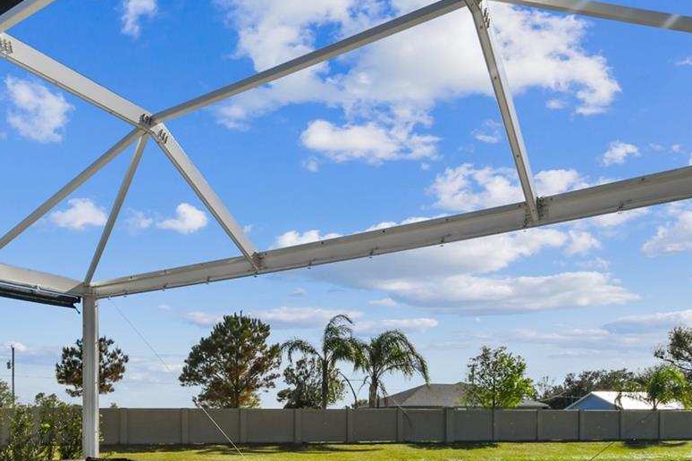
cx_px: 301
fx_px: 596
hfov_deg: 60.1
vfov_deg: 40.2
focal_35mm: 31
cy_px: 382
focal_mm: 10
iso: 100
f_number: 7.1
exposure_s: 1/2500
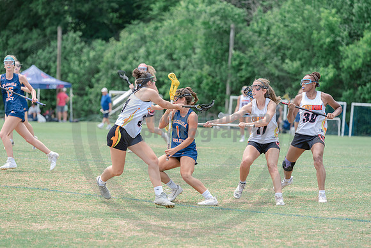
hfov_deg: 10.3
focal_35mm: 200
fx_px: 2061
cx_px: 186
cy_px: 124
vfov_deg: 6.9
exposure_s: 1/1250
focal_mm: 200
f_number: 4.5
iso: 400
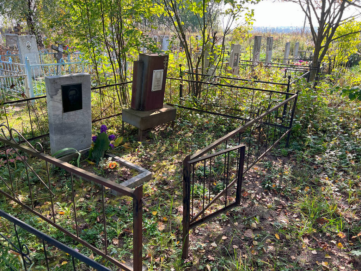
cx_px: 180
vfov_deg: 53.1
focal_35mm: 26
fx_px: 271
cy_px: 136
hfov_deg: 67.3
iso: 50
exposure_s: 1/401
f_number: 1.5
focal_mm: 5.7
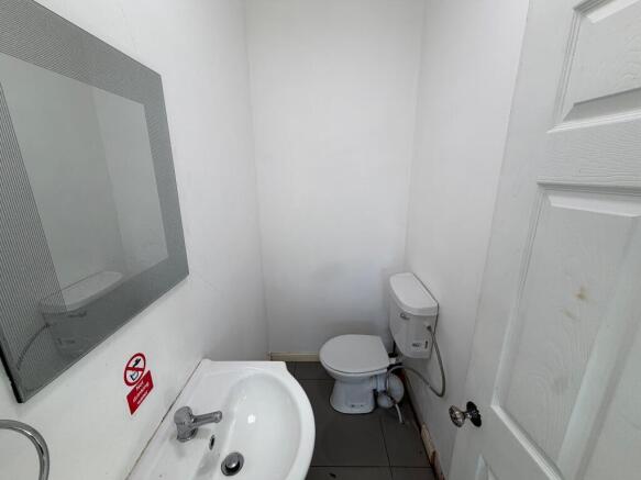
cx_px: 320
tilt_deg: -15.7
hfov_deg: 102.1
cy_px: 240
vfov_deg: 85.7
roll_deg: +1.2
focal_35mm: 14
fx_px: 259
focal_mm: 2.22
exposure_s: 1/100
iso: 80
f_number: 2.2
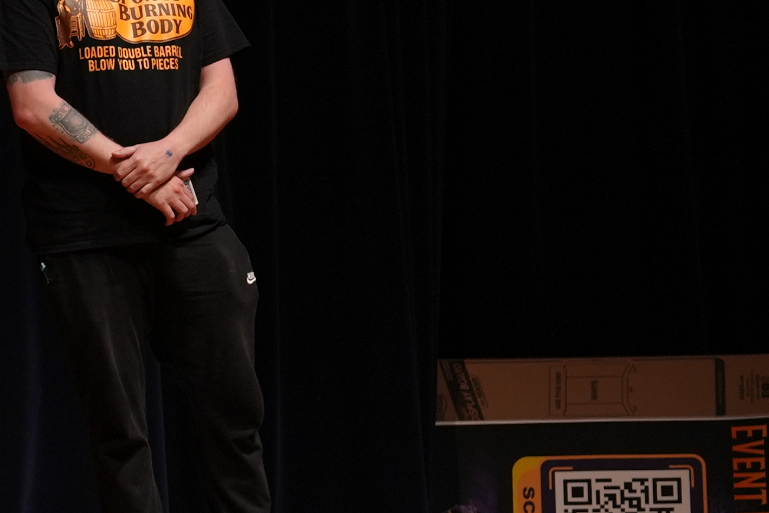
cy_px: 182
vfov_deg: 6.0
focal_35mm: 228
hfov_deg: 8.8
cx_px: -467
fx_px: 4872
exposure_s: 1/160
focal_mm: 70
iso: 1250
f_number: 4
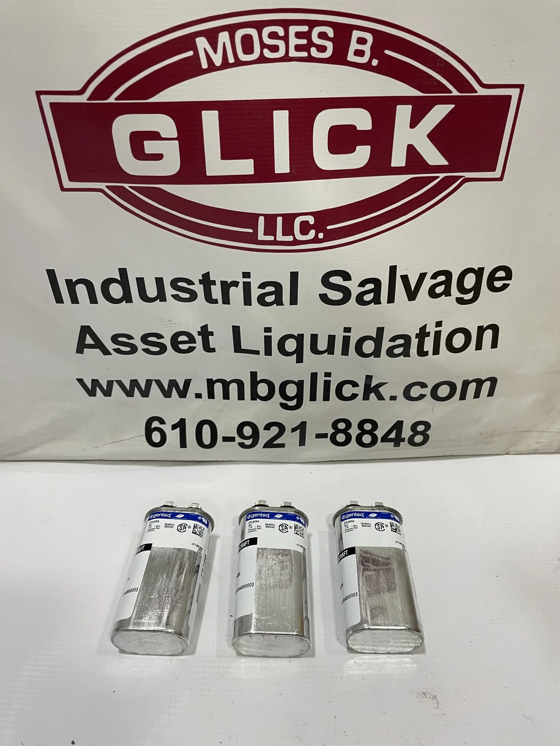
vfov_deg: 67.3
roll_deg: -0.7
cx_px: 280
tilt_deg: -35.9
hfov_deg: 53.1
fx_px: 561
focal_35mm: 26
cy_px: 373
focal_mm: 4.2
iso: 80
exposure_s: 1/60
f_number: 1.6
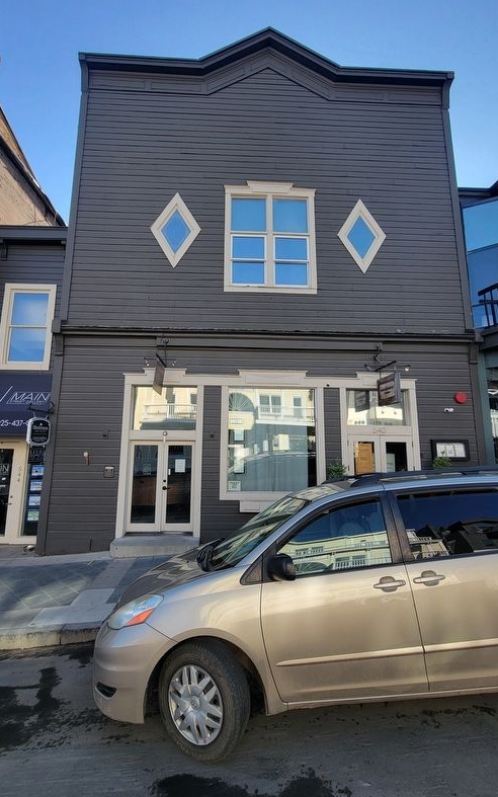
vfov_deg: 105.3
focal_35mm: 14
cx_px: 237
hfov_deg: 78.6
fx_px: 304
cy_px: 399
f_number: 2.2
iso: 50
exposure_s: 1/444
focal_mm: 2.2
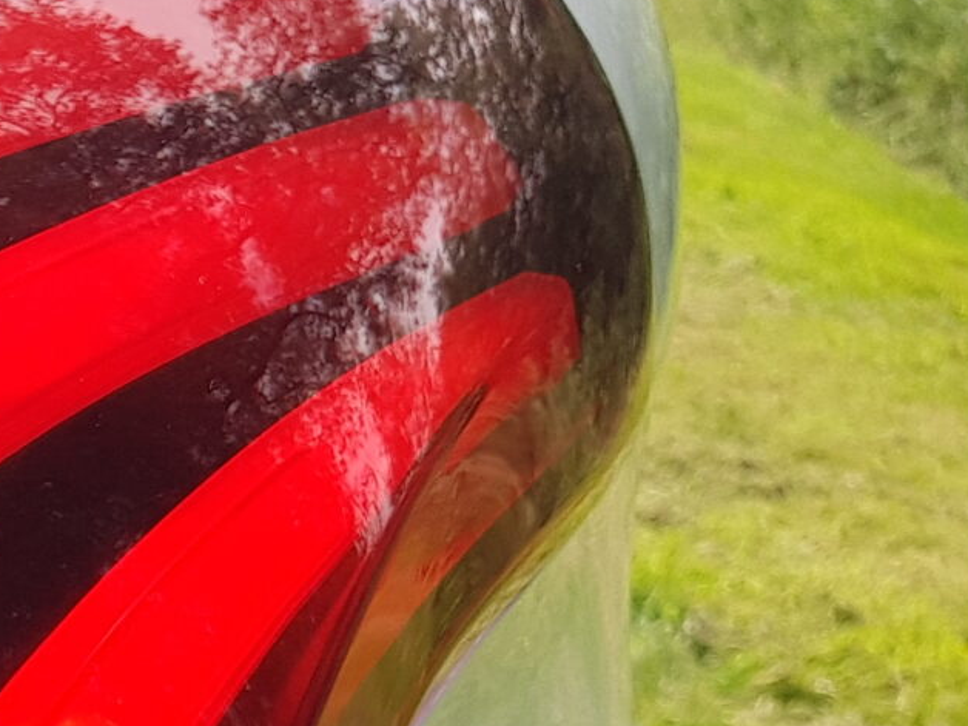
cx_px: -788
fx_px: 2964
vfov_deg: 13.1
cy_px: 1111
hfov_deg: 15.8
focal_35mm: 106
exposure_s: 1/714
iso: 40
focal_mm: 4.2
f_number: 1.7
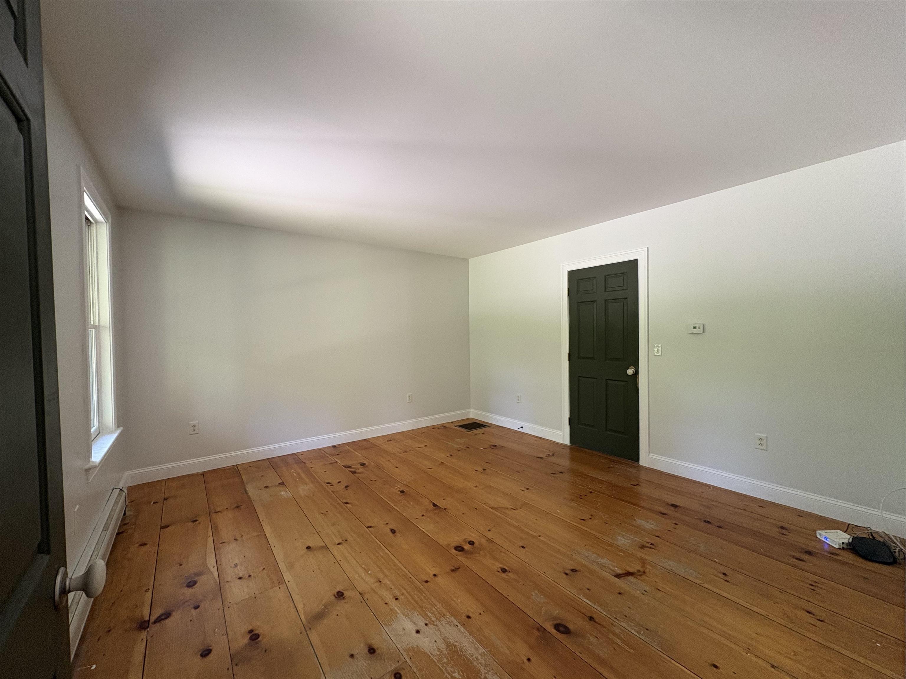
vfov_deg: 85.7
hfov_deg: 102.1
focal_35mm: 14
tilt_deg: -1.1
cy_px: 340
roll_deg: +1.8
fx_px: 366
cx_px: 453
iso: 200
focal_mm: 2.22
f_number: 2.2
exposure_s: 1/72
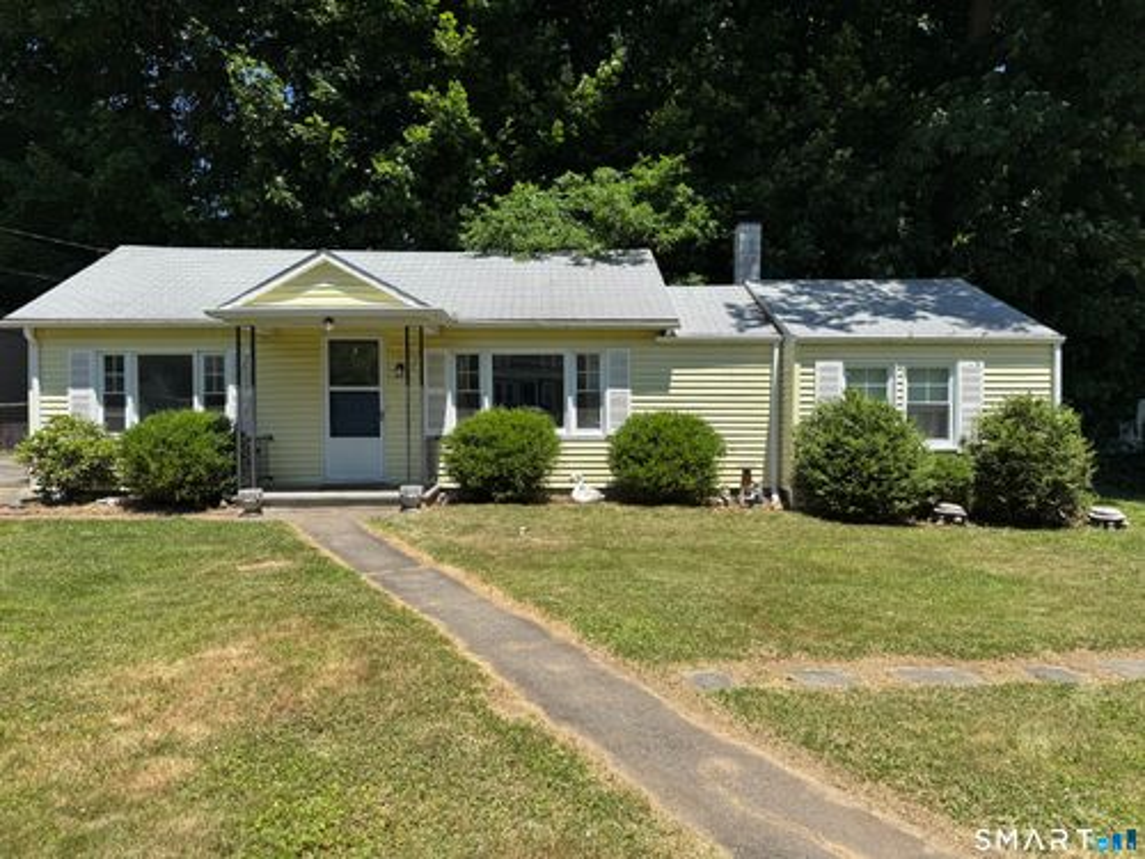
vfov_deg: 56.8
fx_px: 794
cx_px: 572
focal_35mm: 24
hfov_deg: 71.6
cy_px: 430
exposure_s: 1/3597
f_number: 1.78
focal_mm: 6.76
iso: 80
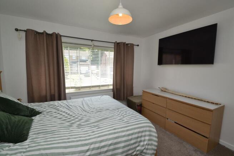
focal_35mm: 15
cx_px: 117
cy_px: 78
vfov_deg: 77.4
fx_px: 98
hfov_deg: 100.4
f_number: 5.6
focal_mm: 10
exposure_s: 1/125
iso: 280
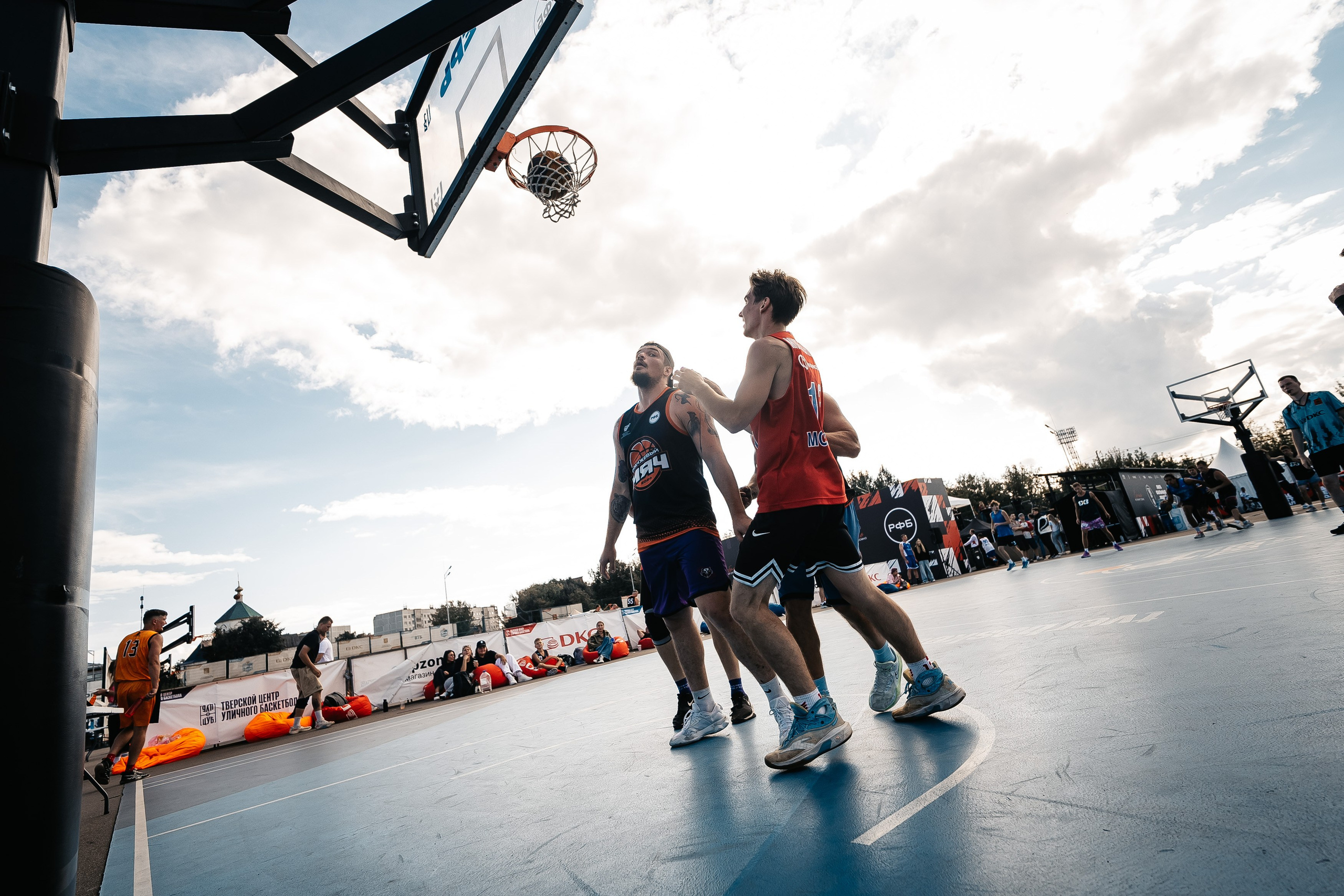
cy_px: 448
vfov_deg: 73.7
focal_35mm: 16
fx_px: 597
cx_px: 672
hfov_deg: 96.7
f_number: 3.5
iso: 250
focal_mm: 16
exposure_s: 1/1600
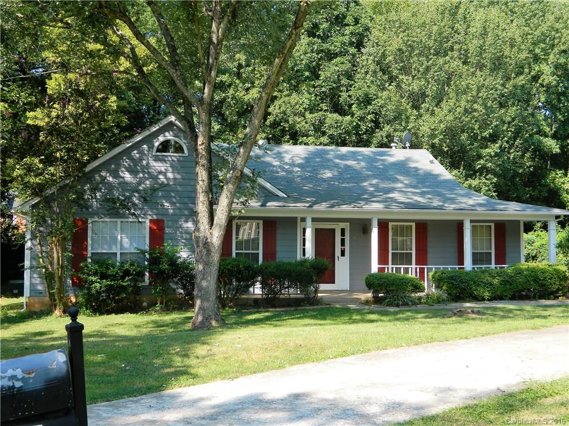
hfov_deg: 40.4
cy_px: 213
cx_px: 284
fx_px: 772
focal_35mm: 47
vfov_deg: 30.9
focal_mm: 8.4
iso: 80
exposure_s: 1/250
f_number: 3.6
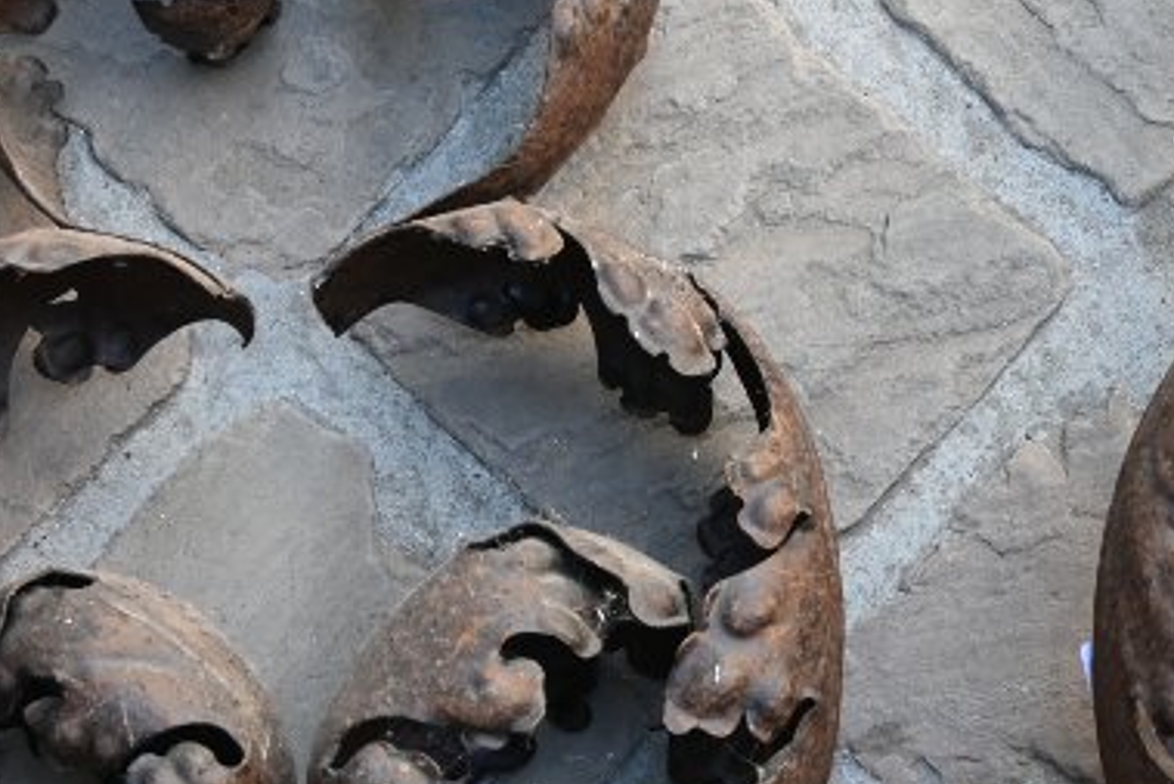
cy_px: 629
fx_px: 3868
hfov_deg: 17.1
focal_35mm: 119
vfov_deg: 11.5
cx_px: 945
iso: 400
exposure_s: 1/250
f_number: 4
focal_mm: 25
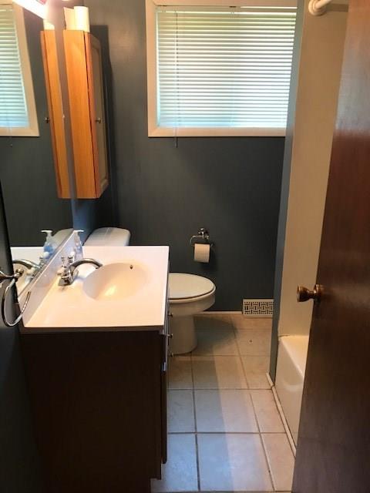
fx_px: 399
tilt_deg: -19.2
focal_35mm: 28
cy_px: 246
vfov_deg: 63.4
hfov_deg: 49.7
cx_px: 185
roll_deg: -0.7
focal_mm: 3.99
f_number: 1.8
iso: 40
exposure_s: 1/20
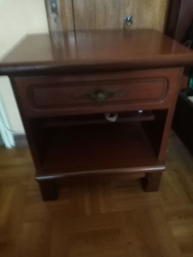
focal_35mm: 26
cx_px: 96
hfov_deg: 53.1
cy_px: 128
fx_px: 193
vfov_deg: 67.3
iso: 1451
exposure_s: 1/16.7
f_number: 1.8
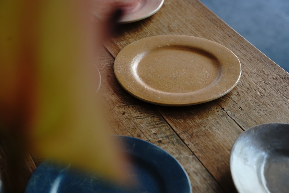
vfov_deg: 17.9
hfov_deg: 26.7
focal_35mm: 76
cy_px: 96
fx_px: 610
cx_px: 143
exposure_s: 1/40
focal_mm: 75
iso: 400
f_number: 7.1
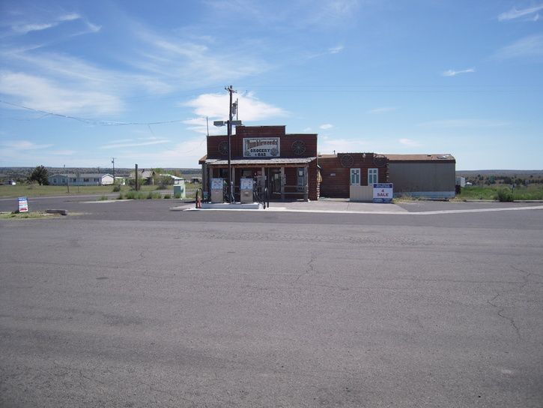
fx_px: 439
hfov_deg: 63.4
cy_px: 204
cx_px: 272
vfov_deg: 49.8
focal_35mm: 28
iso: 100
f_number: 5.4
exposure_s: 1/400
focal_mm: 5
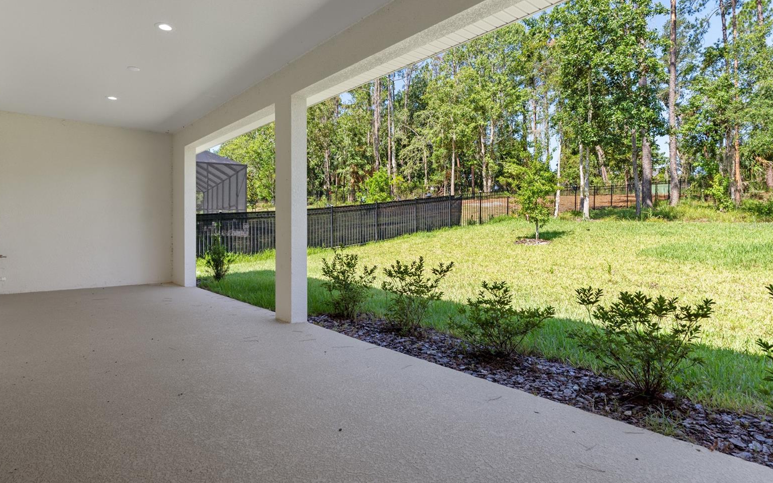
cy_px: 225
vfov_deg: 58.3
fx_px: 432
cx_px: 385
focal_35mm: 21
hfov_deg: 83.6
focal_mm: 13
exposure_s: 1/40
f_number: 8
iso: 200
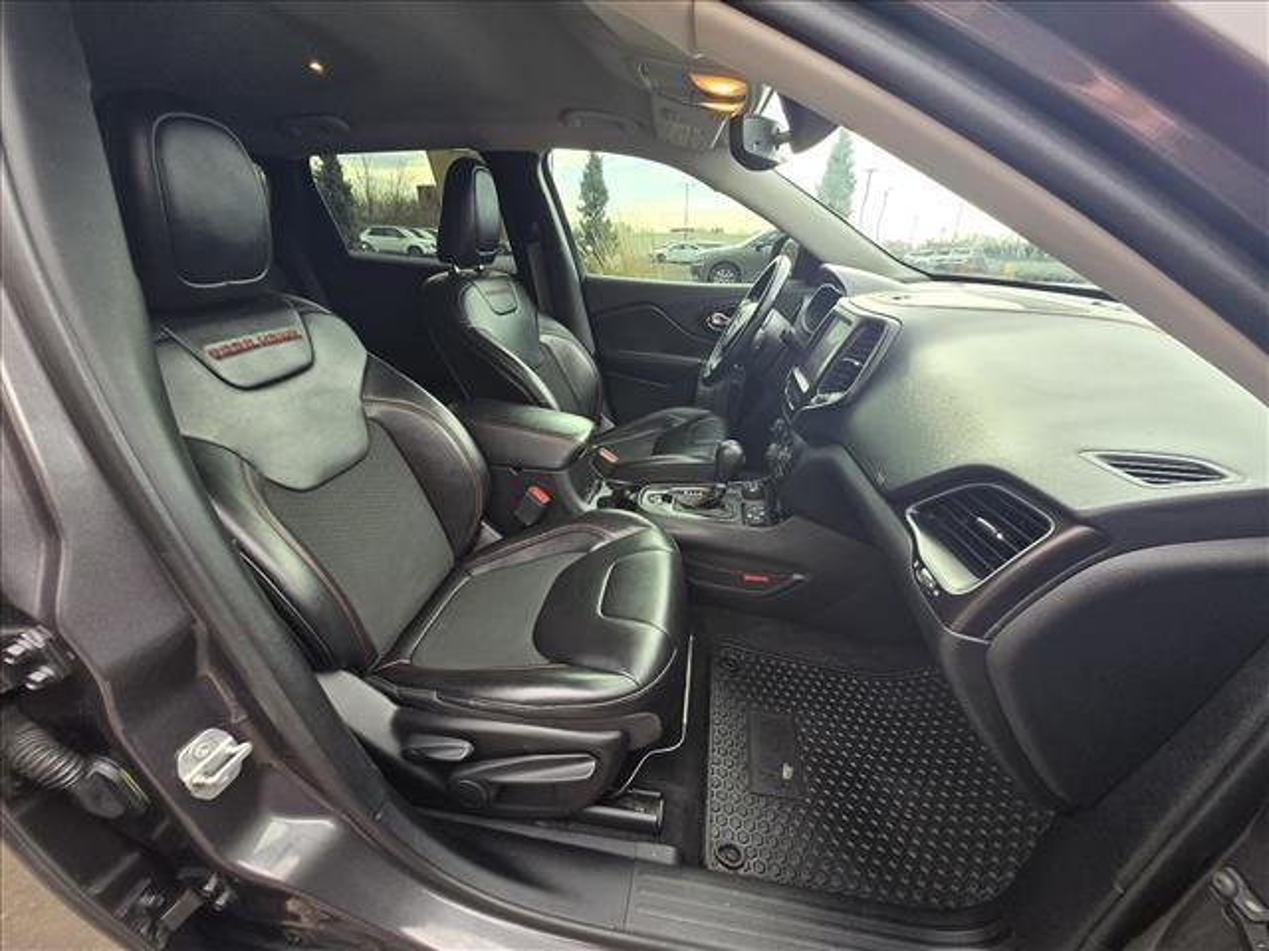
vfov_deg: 89.9
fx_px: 477
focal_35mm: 13
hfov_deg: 106.2
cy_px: 476
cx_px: 634
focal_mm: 1.7
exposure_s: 1/60.2
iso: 40
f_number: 2.2
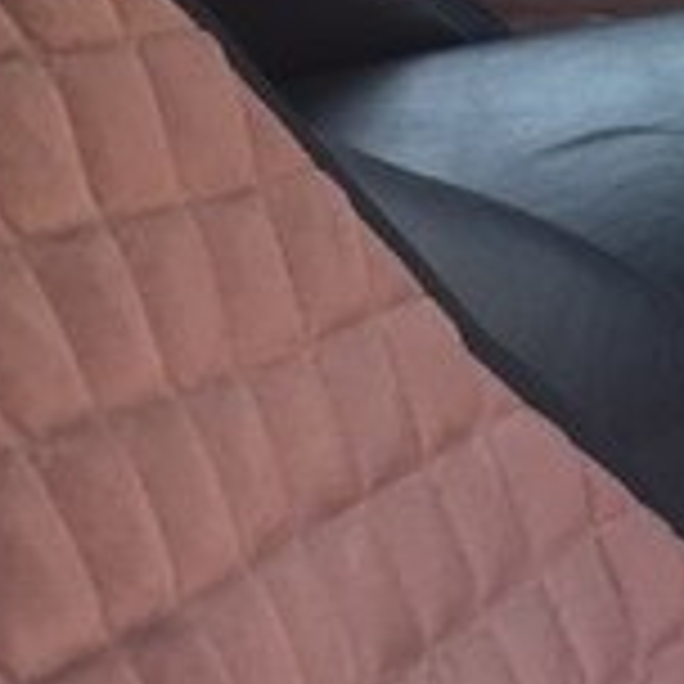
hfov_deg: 14.3
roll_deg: -1.4
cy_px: -250
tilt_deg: -30.8
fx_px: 2481
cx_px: 1130
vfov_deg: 14.9
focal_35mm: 111
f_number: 2.2
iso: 40
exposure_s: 1/100
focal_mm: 4.15
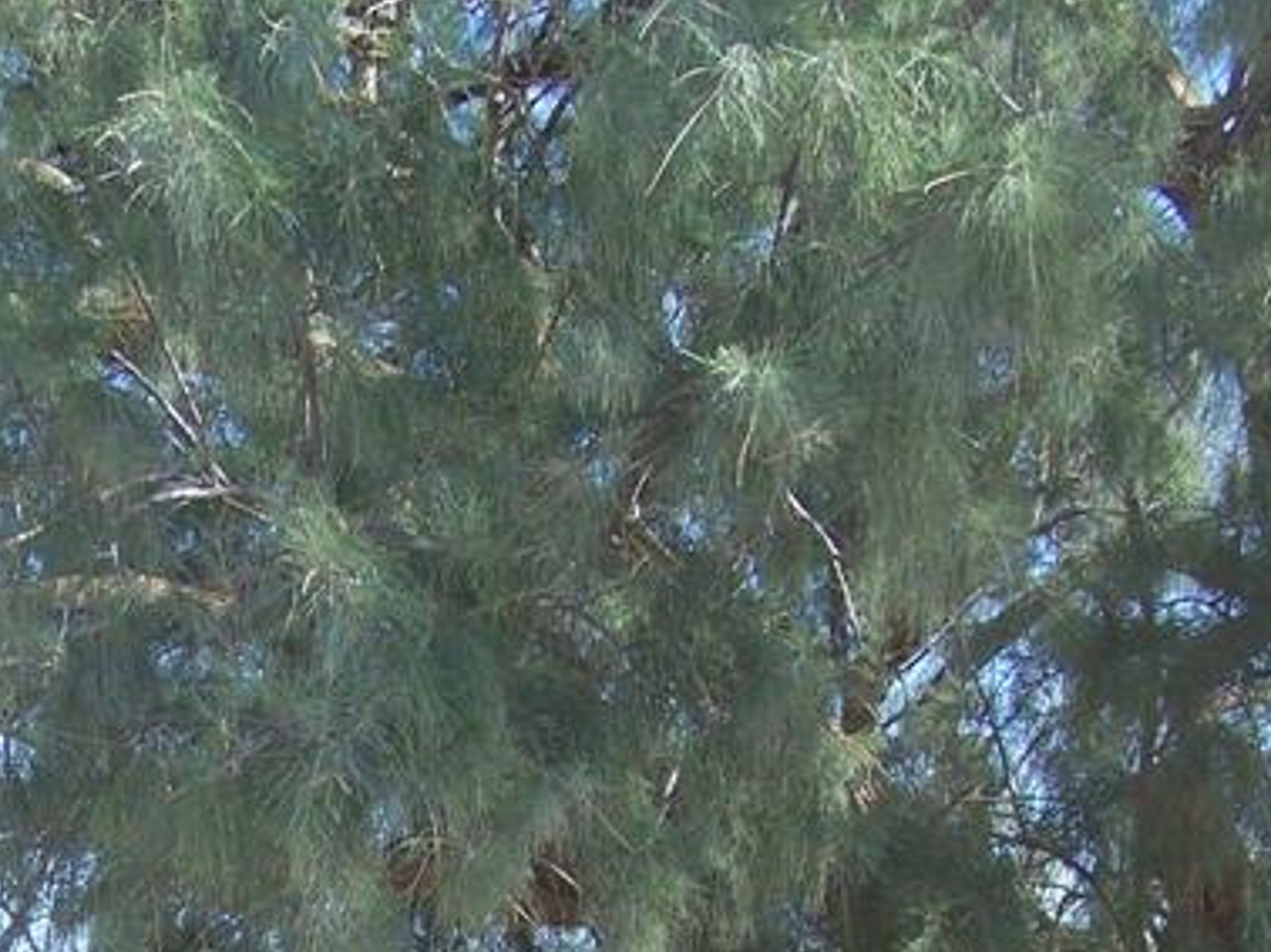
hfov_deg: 18.7
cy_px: 1181
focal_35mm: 103
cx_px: 91
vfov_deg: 13.9
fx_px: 3779
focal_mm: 6.3
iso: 64
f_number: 2.8
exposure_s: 1/320
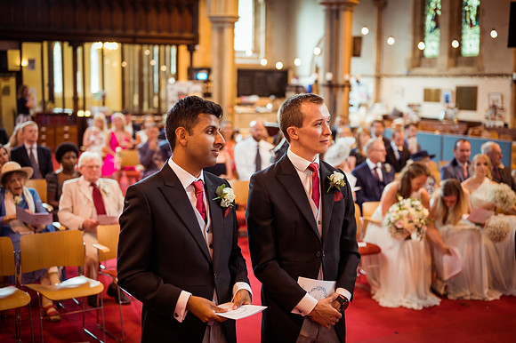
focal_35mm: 50
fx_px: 716
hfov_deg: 39.6
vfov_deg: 27.0
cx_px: 258
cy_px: 172
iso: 1100
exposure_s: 1/160
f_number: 2.2
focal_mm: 50
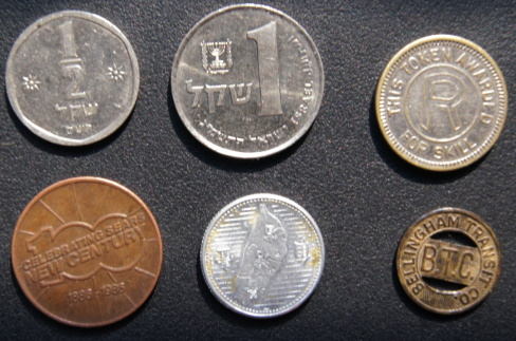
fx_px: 644
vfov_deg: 29.7
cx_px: 258
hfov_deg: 43.7
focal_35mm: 45
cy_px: 170
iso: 800
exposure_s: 1/80
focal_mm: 30
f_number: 11
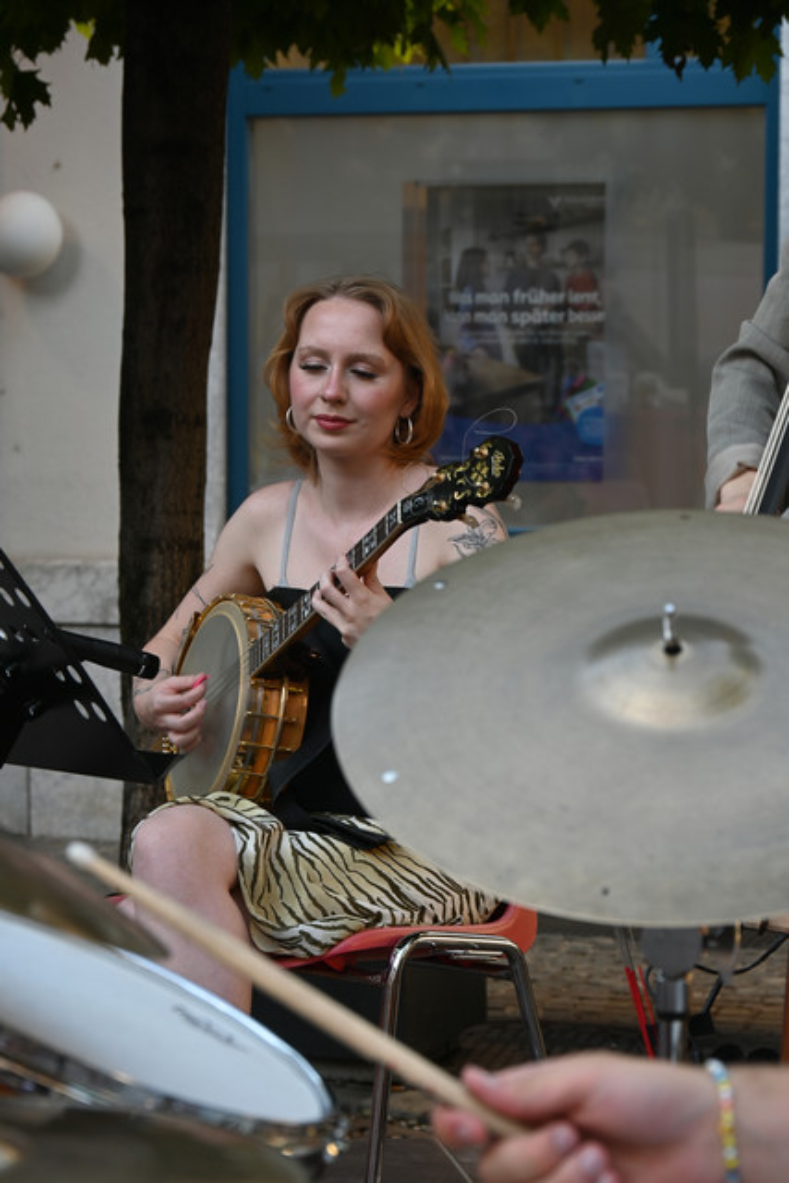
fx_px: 3450
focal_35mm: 105
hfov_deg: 13.0
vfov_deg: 19.5
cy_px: 592
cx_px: 394
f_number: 6
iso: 100
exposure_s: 1/40
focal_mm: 70
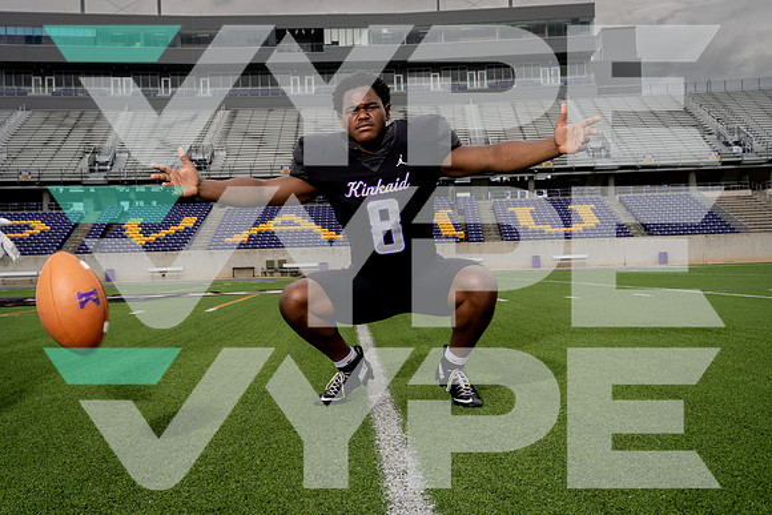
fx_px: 772
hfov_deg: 53.1
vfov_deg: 36.9
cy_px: 258
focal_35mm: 36
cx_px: 386
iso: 100
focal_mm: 36
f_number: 8
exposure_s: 1/250
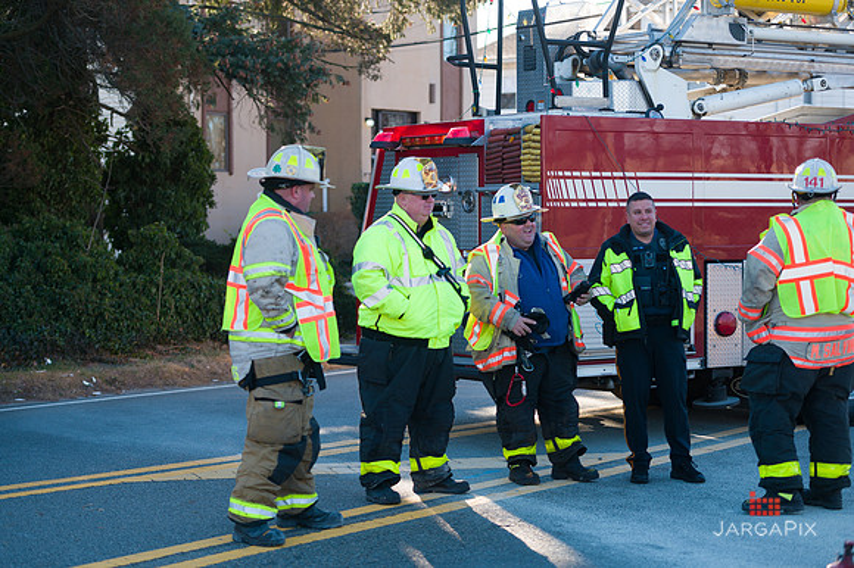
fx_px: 1897
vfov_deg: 17.0
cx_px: 427
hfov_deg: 25.4
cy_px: 284
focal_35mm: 80
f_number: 3.2
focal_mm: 80
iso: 200
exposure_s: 1/500
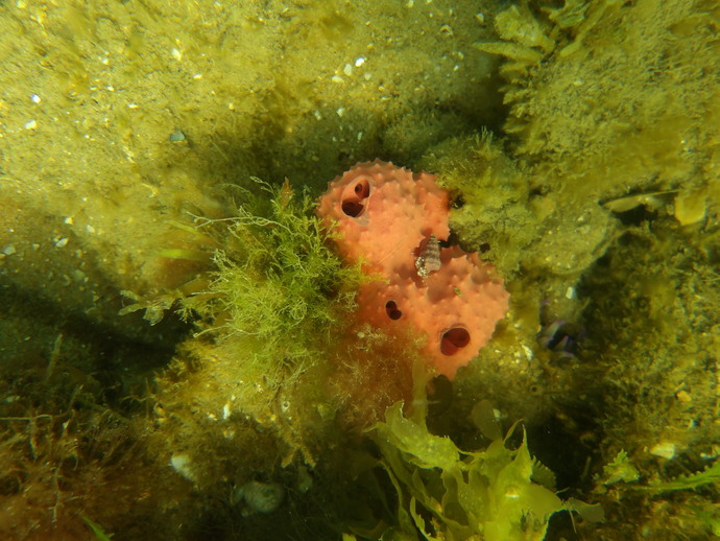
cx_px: 360
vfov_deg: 51.4
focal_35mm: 27
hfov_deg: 65.3
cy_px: 270
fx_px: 562
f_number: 3
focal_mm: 4.9
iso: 100
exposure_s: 1/249
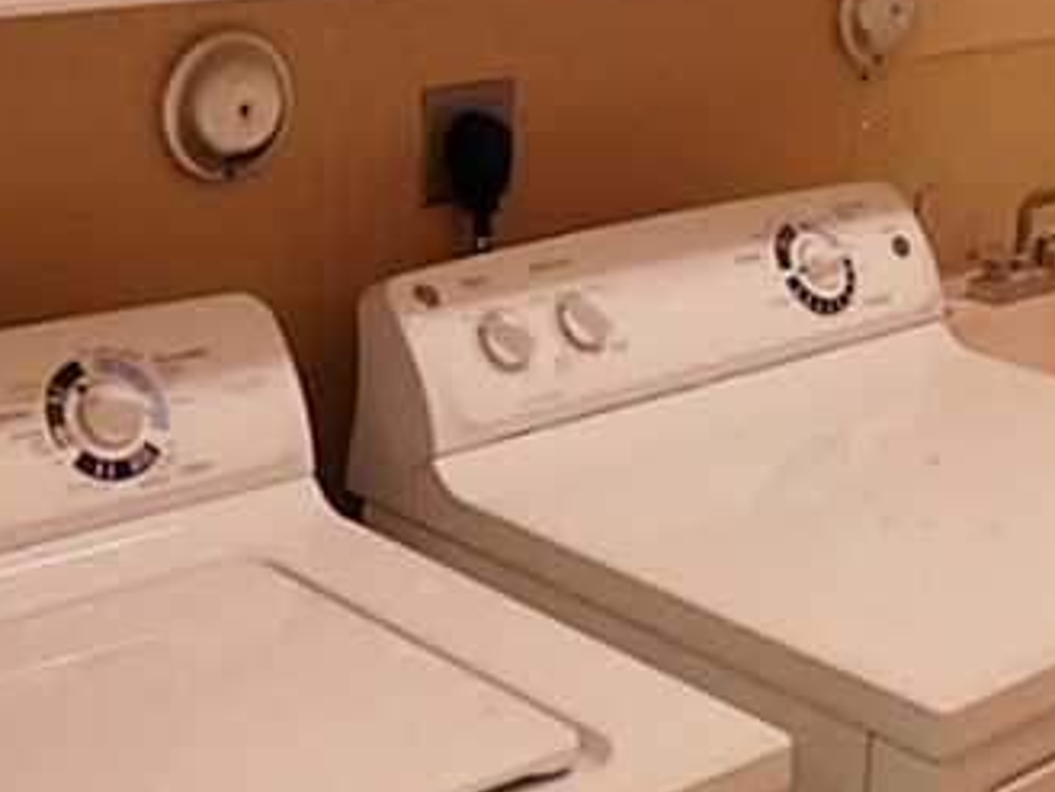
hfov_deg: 26.7
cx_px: 529
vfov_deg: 19.9
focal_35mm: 73
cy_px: 144
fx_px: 2226
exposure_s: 1/30
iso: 320
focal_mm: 5.3
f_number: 3.2
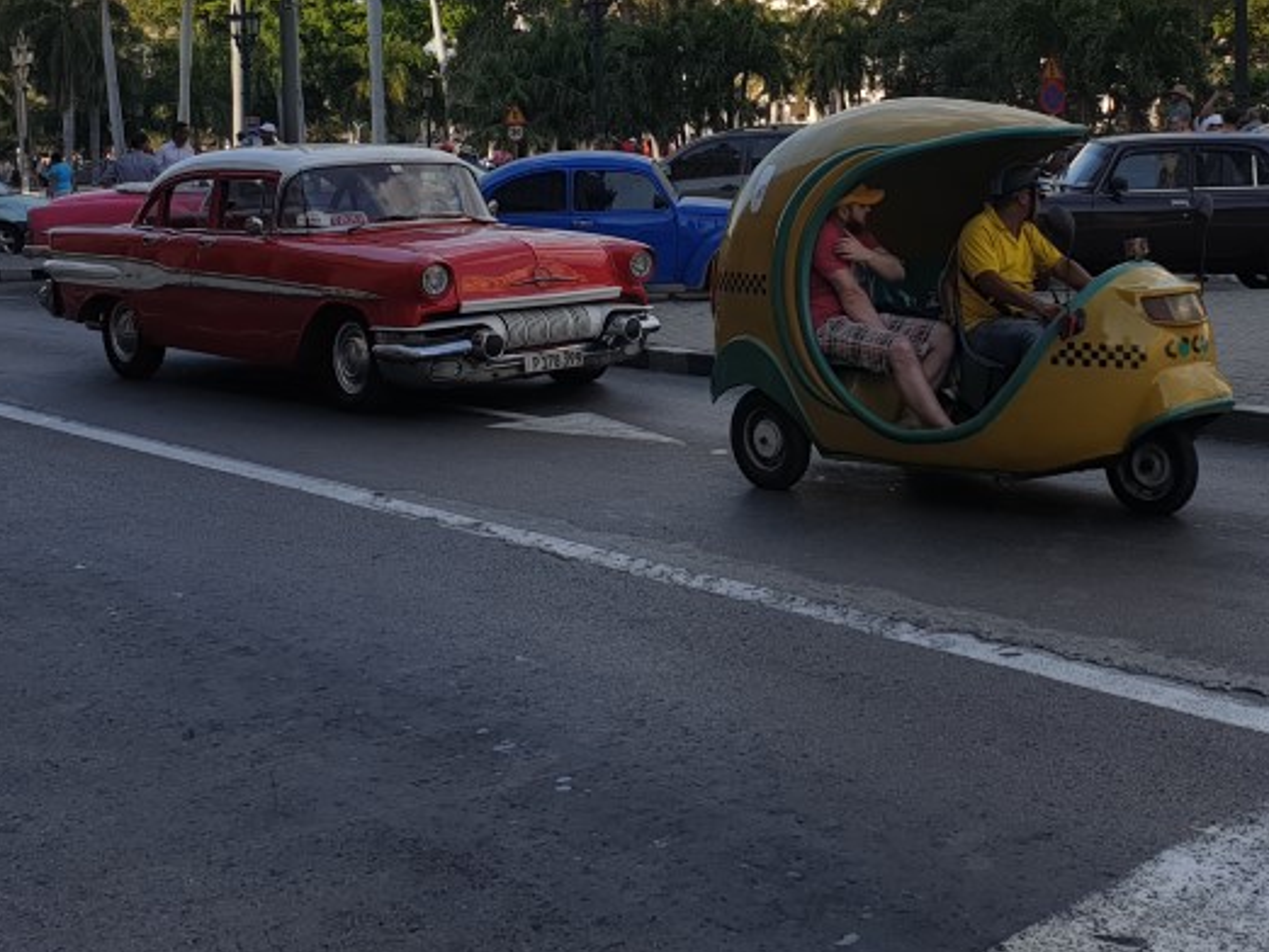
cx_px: 727
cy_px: 228
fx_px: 1870
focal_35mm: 51
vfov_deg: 28.1
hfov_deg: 37.4
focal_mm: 4.3
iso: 50
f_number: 2.4
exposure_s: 1/1038
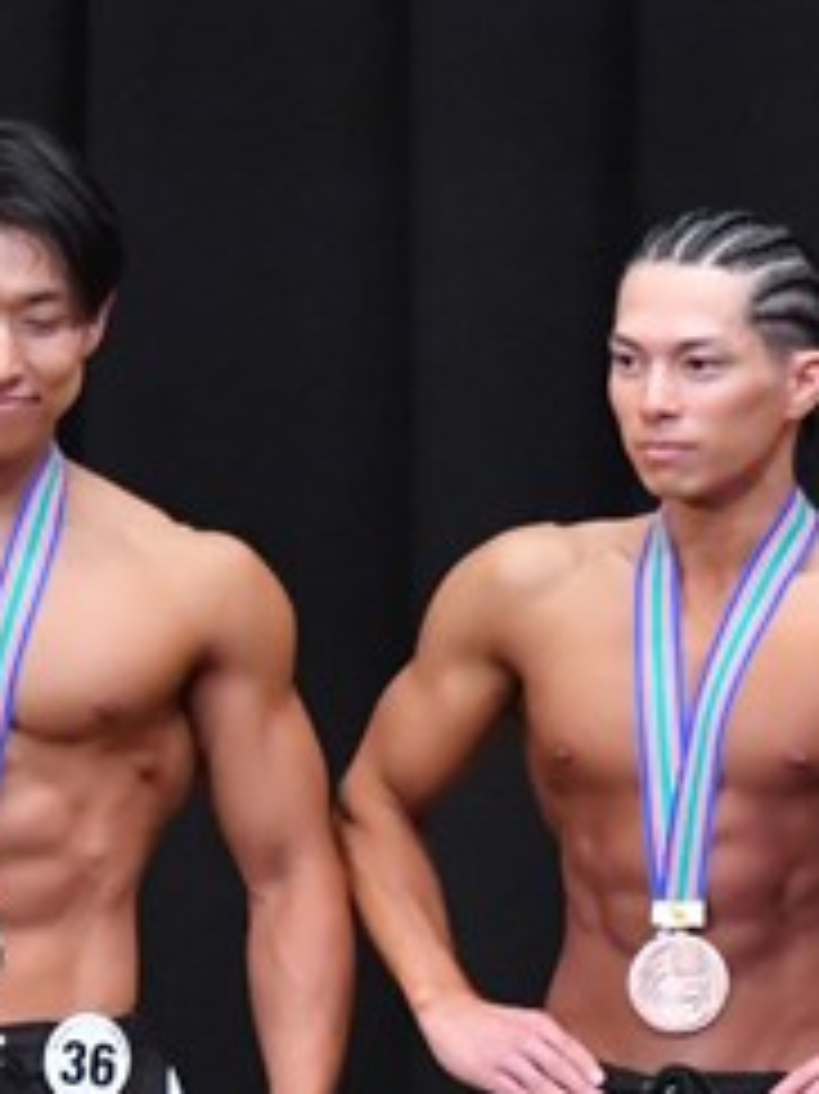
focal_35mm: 781
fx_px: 24659
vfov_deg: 2.5
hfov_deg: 1.9
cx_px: 605
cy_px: 972
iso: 8000
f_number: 5.6
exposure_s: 1/400
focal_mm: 170
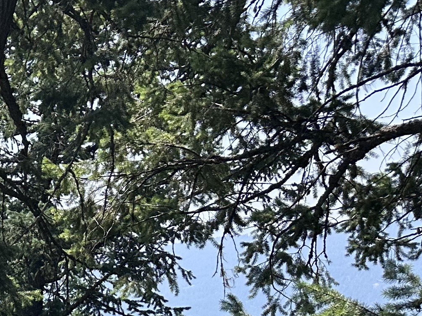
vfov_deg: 14.6
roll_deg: -1.6
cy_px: 405
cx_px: -346
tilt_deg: -9.5
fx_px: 1182
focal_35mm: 97
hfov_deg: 16.7
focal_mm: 6.86
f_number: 1.78
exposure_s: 1/4762
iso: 80
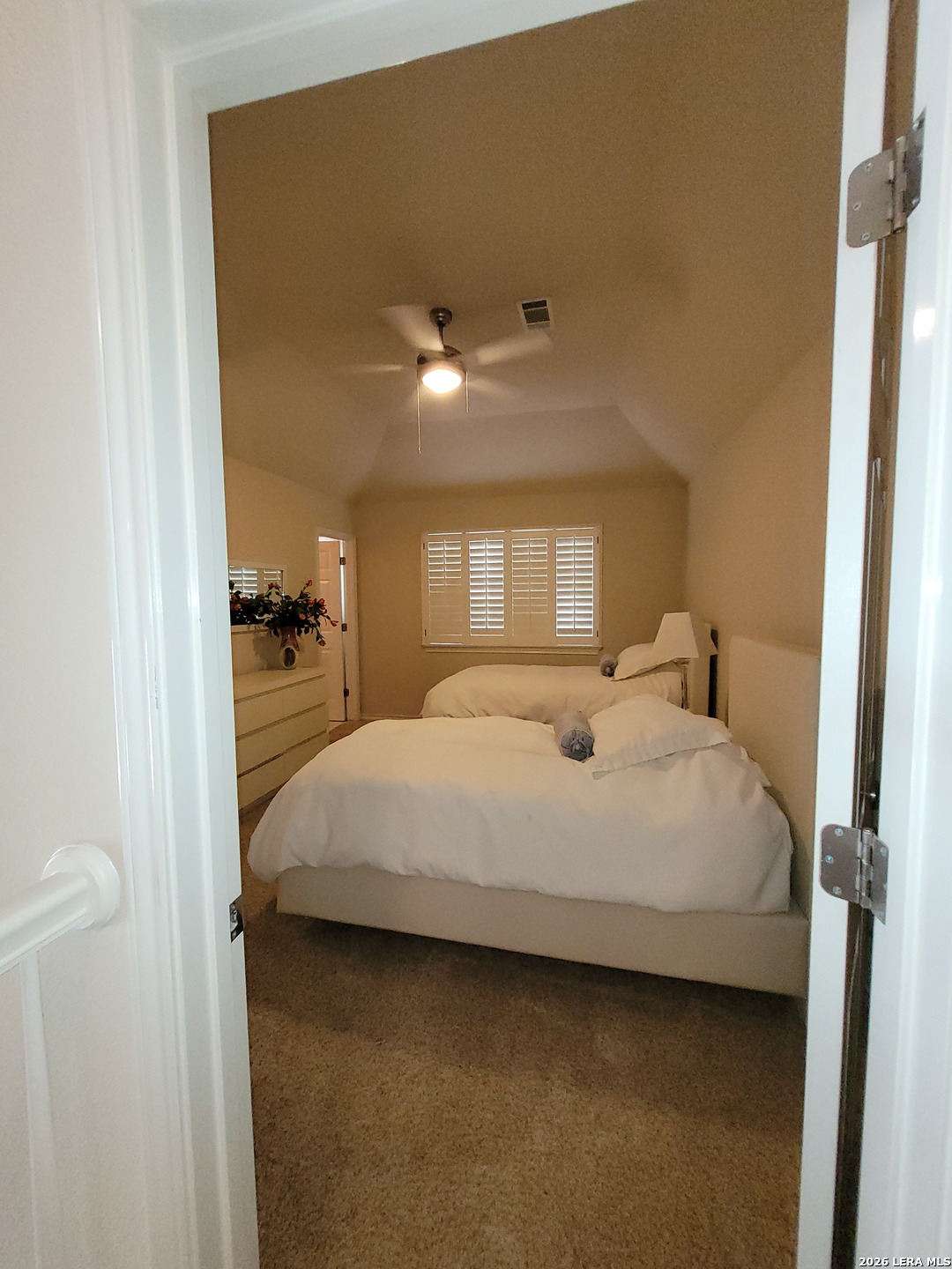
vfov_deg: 106.2
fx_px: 477
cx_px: 476
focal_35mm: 13
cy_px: 634
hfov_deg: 89.9
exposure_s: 1/60
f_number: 2.2
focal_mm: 1.74
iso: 400
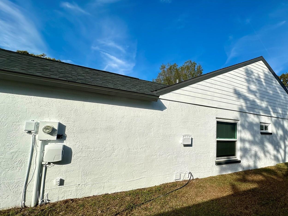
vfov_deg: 71.5
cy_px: 116
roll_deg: -2.3
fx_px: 150
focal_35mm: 18
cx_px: 181
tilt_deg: +5.4
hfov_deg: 86.0
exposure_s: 1/4831
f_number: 2.2
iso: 50
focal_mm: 2.22
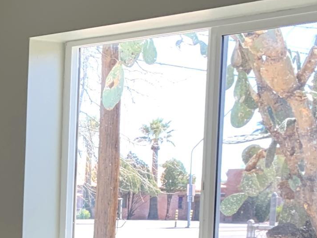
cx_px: -288
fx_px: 998
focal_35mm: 109
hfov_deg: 15.1
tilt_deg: -3.7
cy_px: 297
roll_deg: -1.1
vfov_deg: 13.2
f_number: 1.8
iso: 50
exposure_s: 1/121
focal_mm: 4.25
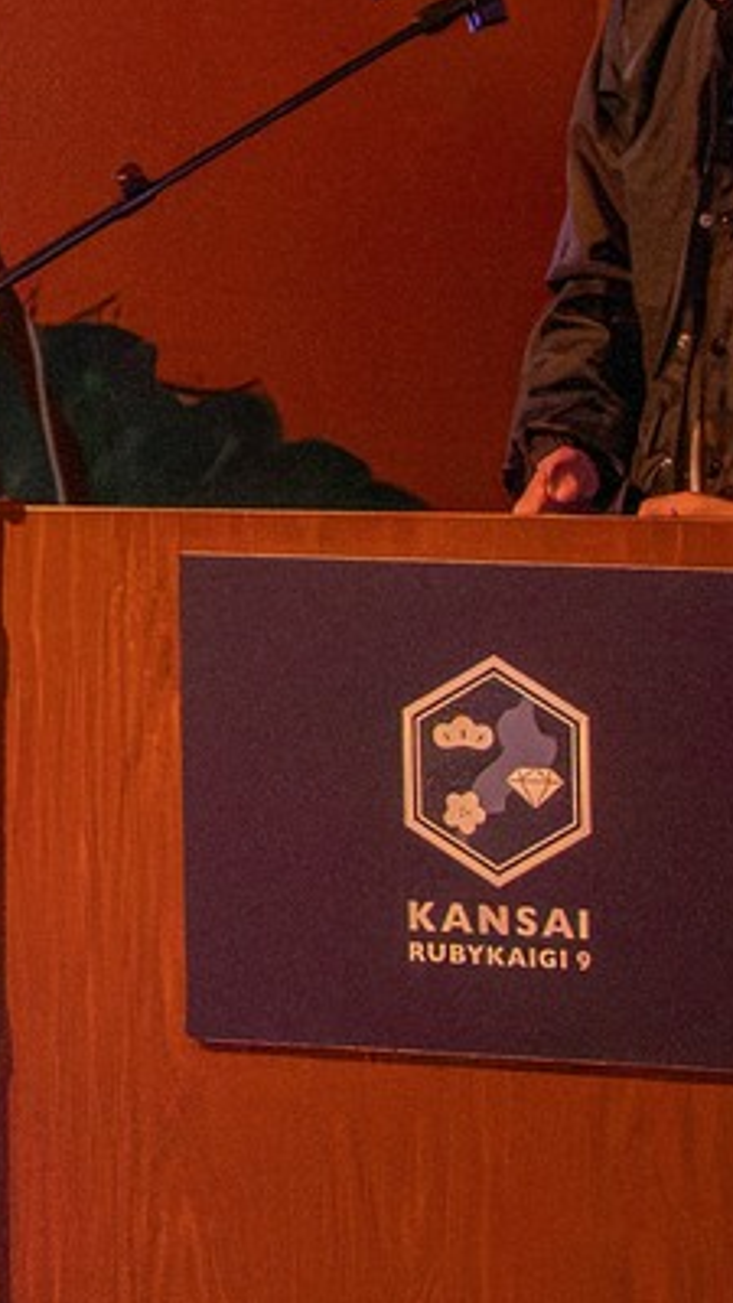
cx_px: -984
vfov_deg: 4.9
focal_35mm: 436
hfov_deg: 2.8
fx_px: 15065
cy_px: 158
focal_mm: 130
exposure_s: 1/350
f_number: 4.5
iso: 32000
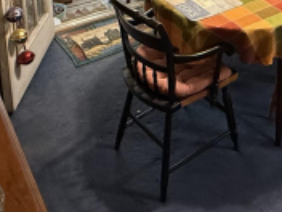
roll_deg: -2.5
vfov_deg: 23.0
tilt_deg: -12.1
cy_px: -93
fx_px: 432
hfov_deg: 33.7
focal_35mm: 53
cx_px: 268
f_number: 2.2
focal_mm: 2.22
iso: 640
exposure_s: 1/60
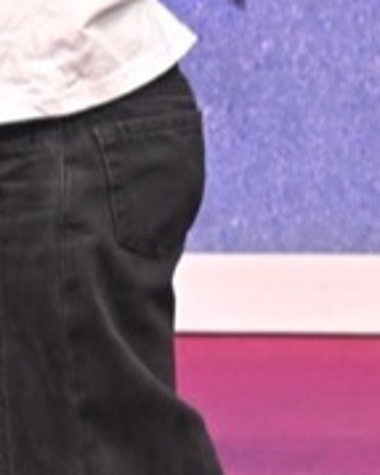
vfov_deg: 4.0
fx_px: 6852
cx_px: -56
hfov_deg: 3.2
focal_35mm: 487
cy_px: -133
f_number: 5
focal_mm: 58
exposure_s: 1/200
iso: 2500
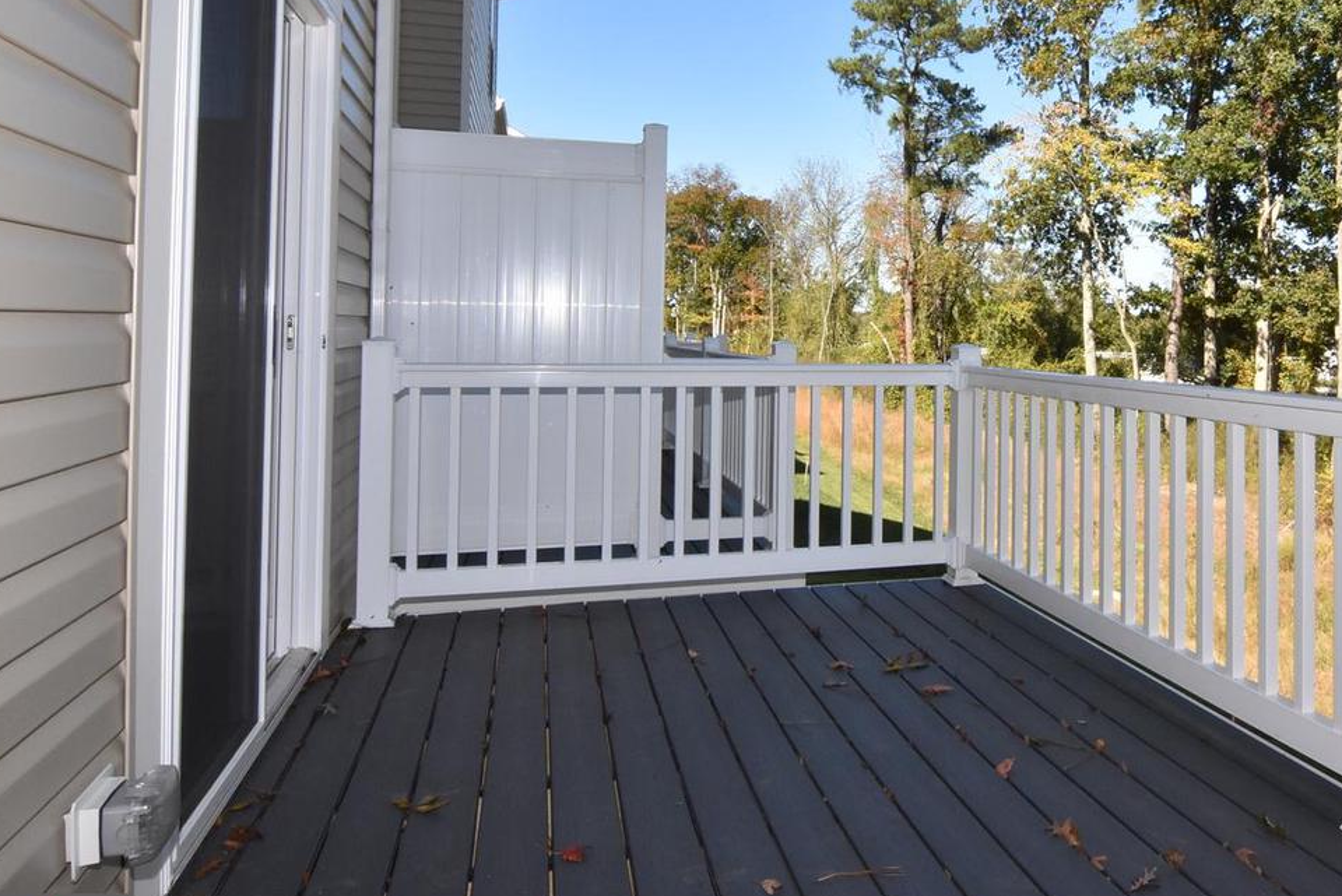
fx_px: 1007
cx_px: 921
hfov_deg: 65.1
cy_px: 292
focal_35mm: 27
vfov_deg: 47.1
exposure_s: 1/200
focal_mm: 12
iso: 800
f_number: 22
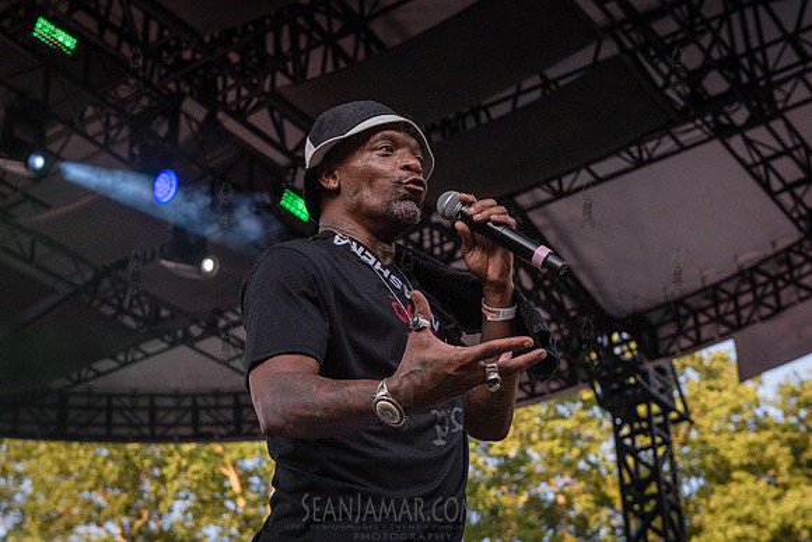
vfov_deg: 20.8
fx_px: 1475
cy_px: 317
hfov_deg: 30.8
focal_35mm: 65
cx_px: 374
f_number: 4.5
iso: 2000
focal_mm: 55
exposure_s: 1/800
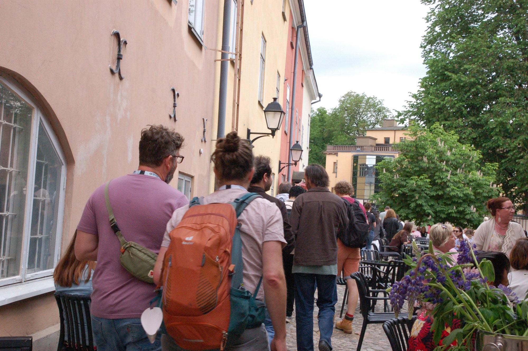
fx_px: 703
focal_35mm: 48
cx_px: 264
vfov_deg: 28.0
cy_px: 176
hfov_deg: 41.1
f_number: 13
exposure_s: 1/125
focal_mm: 32
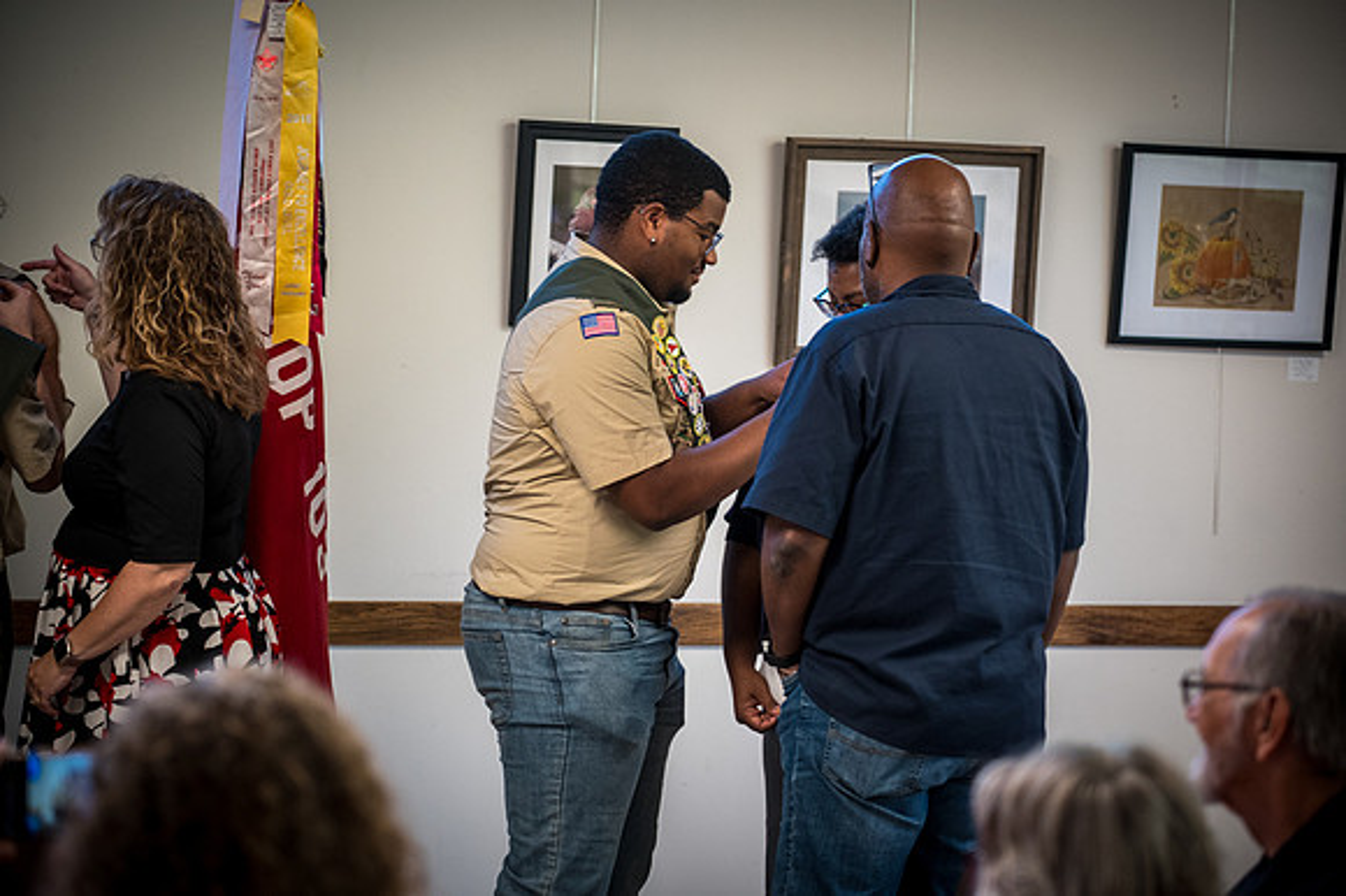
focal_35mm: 120
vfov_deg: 11.4
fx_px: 4484
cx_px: 673
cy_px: 448
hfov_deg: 17.1
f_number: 4
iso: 2500
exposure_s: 1/125
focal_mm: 120
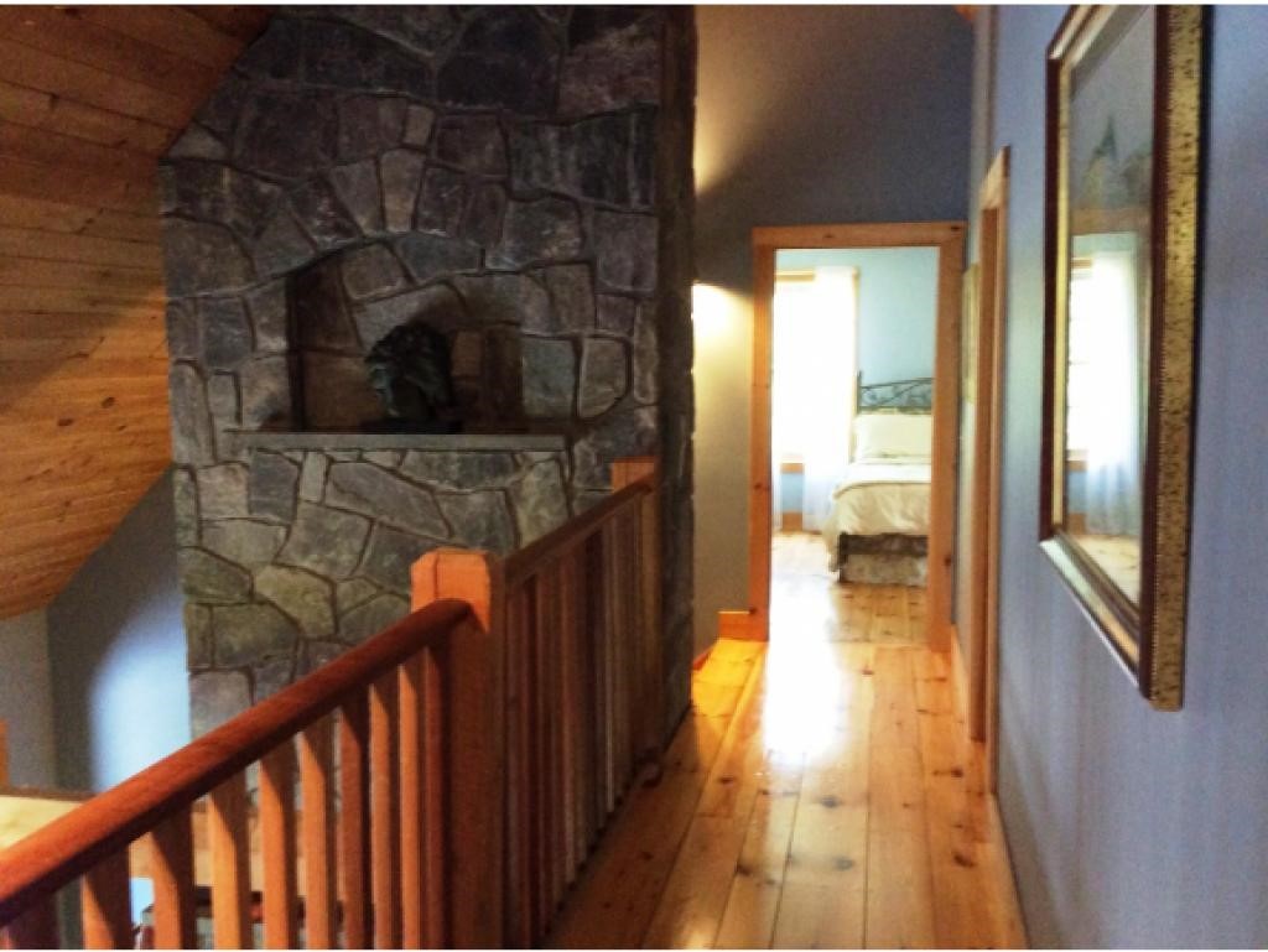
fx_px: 1173
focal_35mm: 32
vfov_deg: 44.2
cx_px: 634
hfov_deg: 56.8
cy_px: 476
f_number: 2.4
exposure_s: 1/17
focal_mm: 3.3
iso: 250
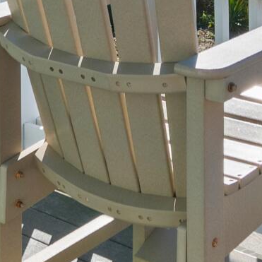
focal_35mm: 103
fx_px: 882
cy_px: -193
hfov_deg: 16.9
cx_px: 175
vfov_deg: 14.9
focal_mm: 10
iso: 100
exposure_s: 1/250
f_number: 6.3
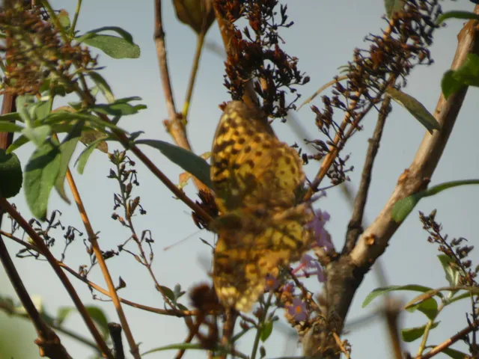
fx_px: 16356
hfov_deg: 1.7
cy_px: 180
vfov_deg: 1.3
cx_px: 240
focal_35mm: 1182
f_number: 5.8
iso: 80
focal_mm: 211.8
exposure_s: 1/160
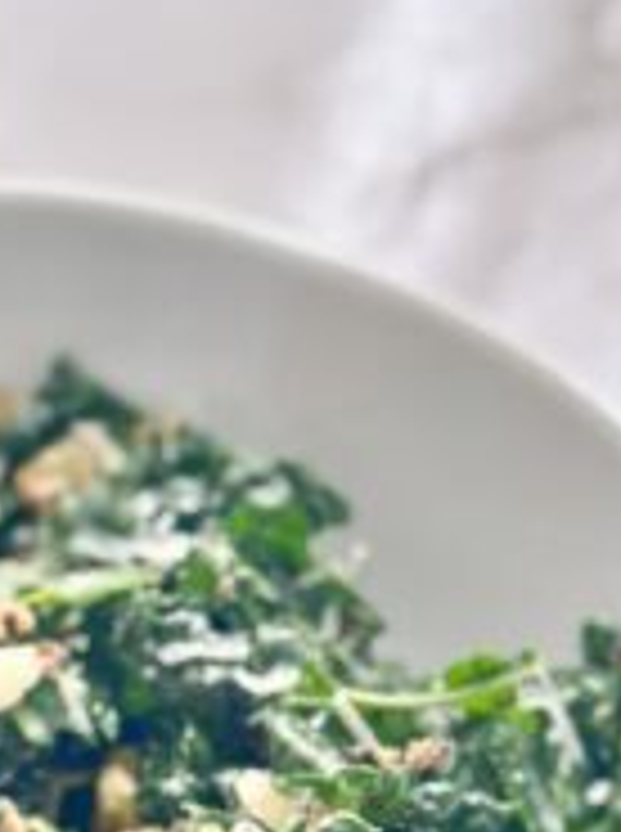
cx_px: -146
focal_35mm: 130
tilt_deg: -60.7
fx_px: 3120
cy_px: 922
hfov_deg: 11.1
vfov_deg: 14.8
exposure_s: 1/594
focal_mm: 6.86
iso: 80
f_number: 1.78
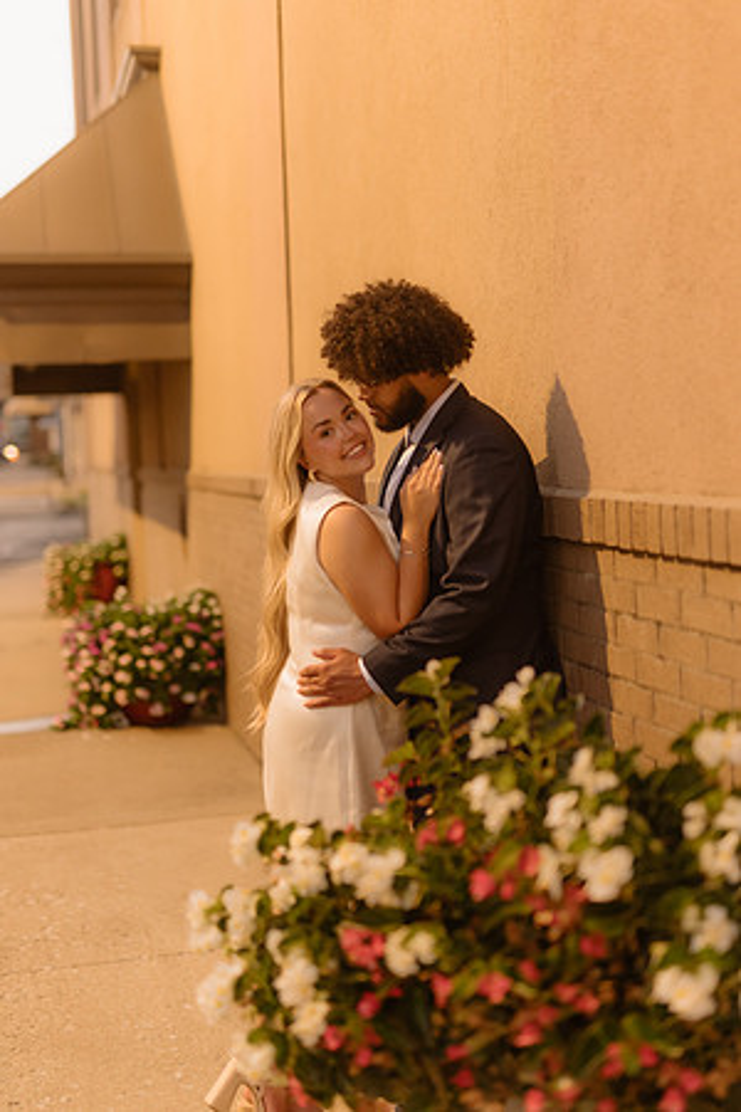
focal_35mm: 50
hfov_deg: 27.0
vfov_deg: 39.6
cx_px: 370
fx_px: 1544
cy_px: 556
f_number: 1.4
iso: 1000
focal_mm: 50
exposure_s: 1/160
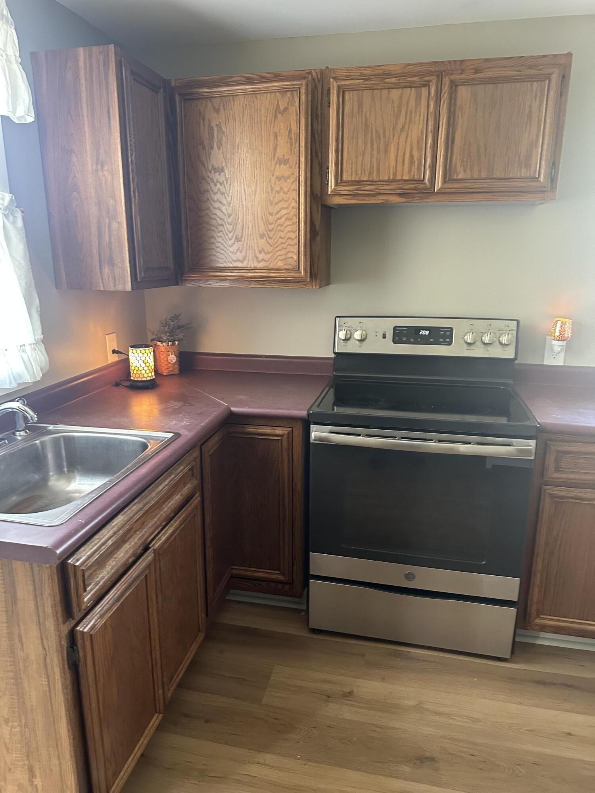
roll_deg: -0.1
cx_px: 298
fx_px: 550
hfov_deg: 56.8
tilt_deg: -12.6
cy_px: 396
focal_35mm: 24
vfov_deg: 71.6
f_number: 1.78
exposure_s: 1/60
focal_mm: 6.86
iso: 500
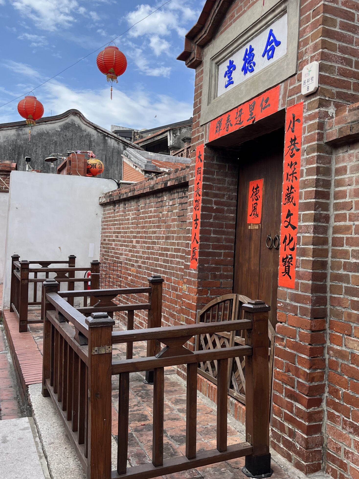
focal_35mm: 34
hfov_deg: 41.6
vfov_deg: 53.9
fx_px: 470
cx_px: 211
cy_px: 227
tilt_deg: +6.3
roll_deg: -4.5
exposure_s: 1/1266
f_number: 1.6
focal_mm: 5.1
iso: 50
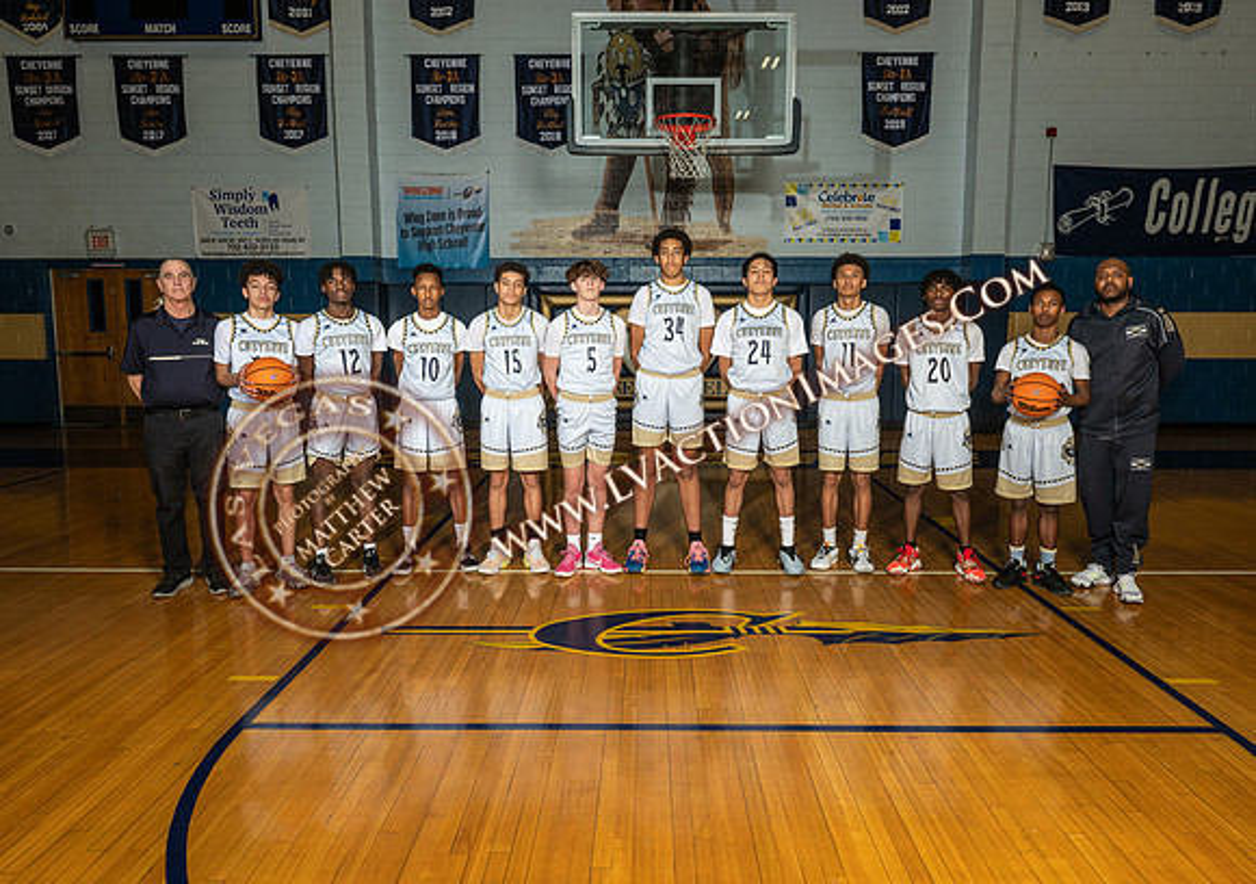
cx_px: 632
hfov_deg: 69.5
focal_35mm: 25
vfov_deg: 52.1
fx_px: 905
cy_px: 445
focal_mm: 24
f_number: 7.1
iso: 125
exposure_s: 1/125
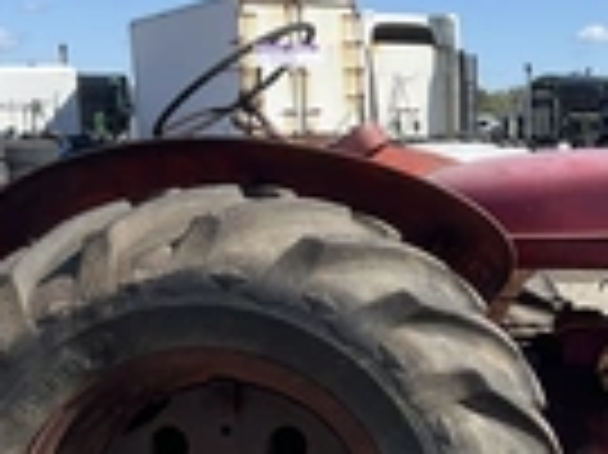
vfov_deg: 17.0
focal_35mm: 86
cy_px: 382
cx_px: 617
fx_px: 1509
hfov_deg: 21.9
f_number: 1.8
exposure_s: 1/1250
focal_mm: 3
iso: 25
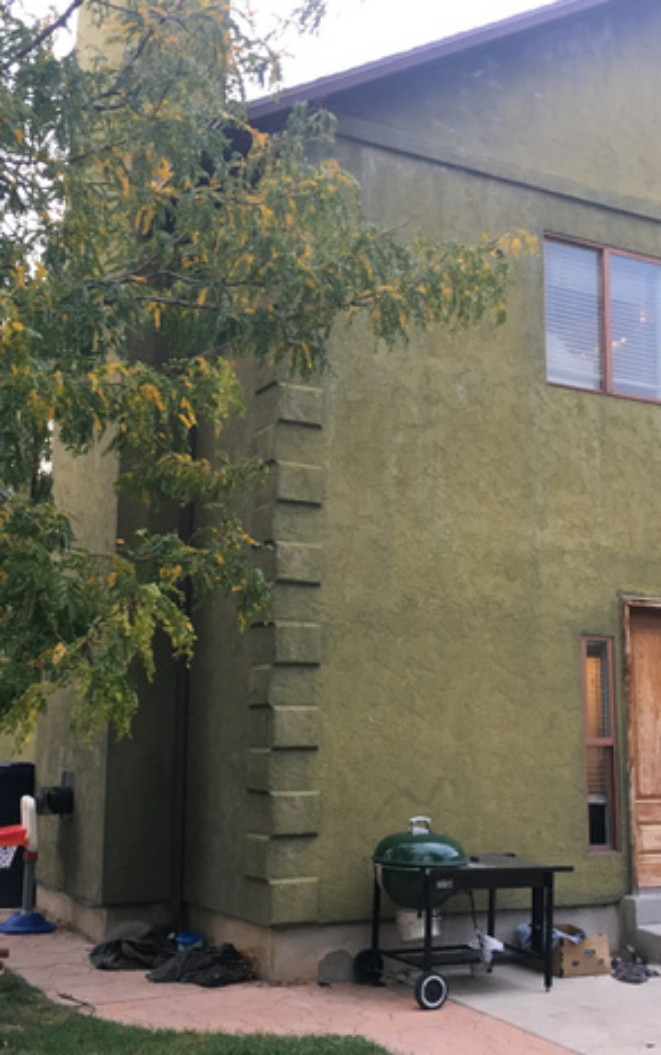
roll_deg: +0.1
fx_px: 1209
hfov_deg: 30.6
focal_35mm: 42
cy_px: 525
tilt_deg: +12.5
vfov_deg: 47.2
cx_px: 363
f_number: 2.2
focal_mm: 4.15
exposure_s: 1/30
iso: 100
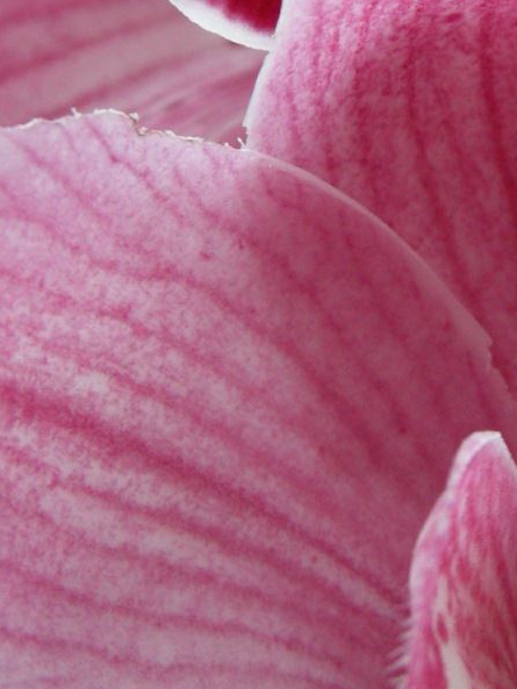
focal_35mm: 118
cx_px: 498
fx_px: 2349
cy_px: 207
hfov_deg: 12.4
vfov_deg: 16.6
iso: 192
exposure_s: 1/60
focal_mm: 7.5
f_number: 2.7
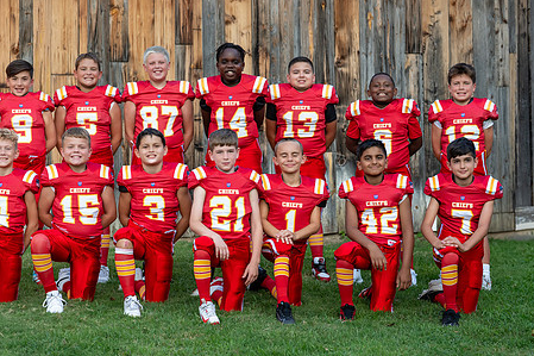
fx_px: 1260
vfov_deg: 16.1
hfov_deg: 23.9
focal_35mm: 85
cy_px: 186
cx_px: 196
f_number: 3.2
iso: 320
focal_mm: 50
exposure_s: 1/640
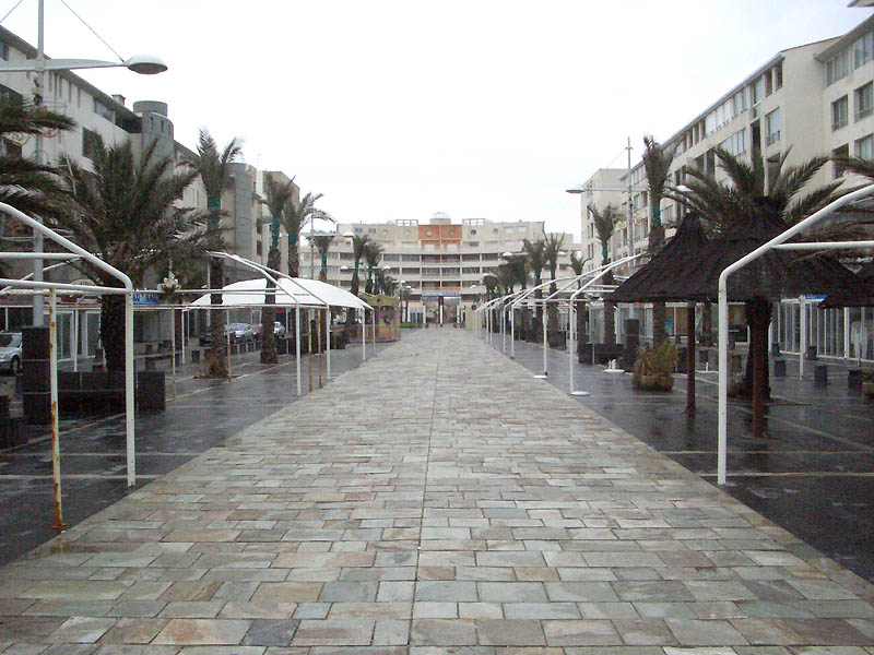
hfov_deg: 52.6
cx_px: 437
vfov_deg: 40.7
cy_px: 328
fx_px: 884
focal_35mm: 35
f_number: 4.3
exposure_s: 1/2000
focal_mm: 5.8
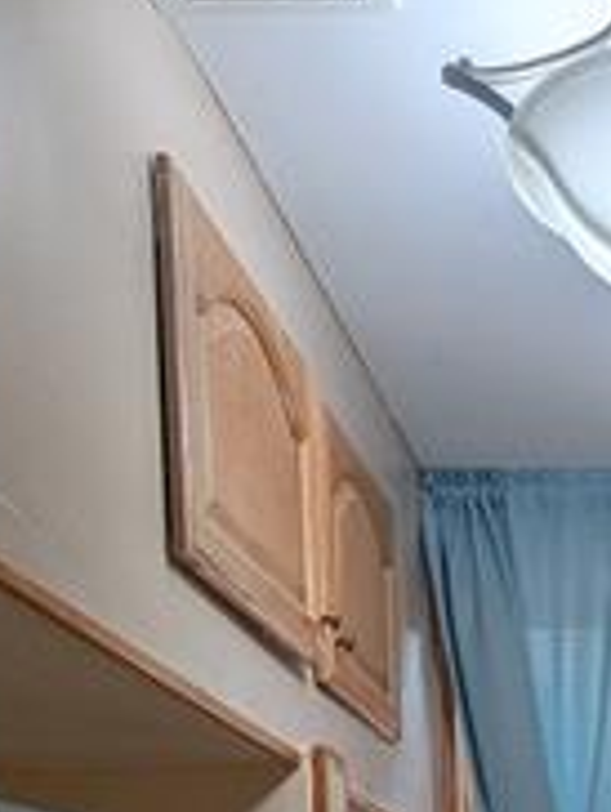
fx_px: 1291
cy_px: 1115
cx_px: 731
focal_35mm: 55
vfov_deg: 27.6
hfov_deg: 24.2
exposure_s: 1/60
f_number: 2.2
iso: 45
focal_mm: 1.95
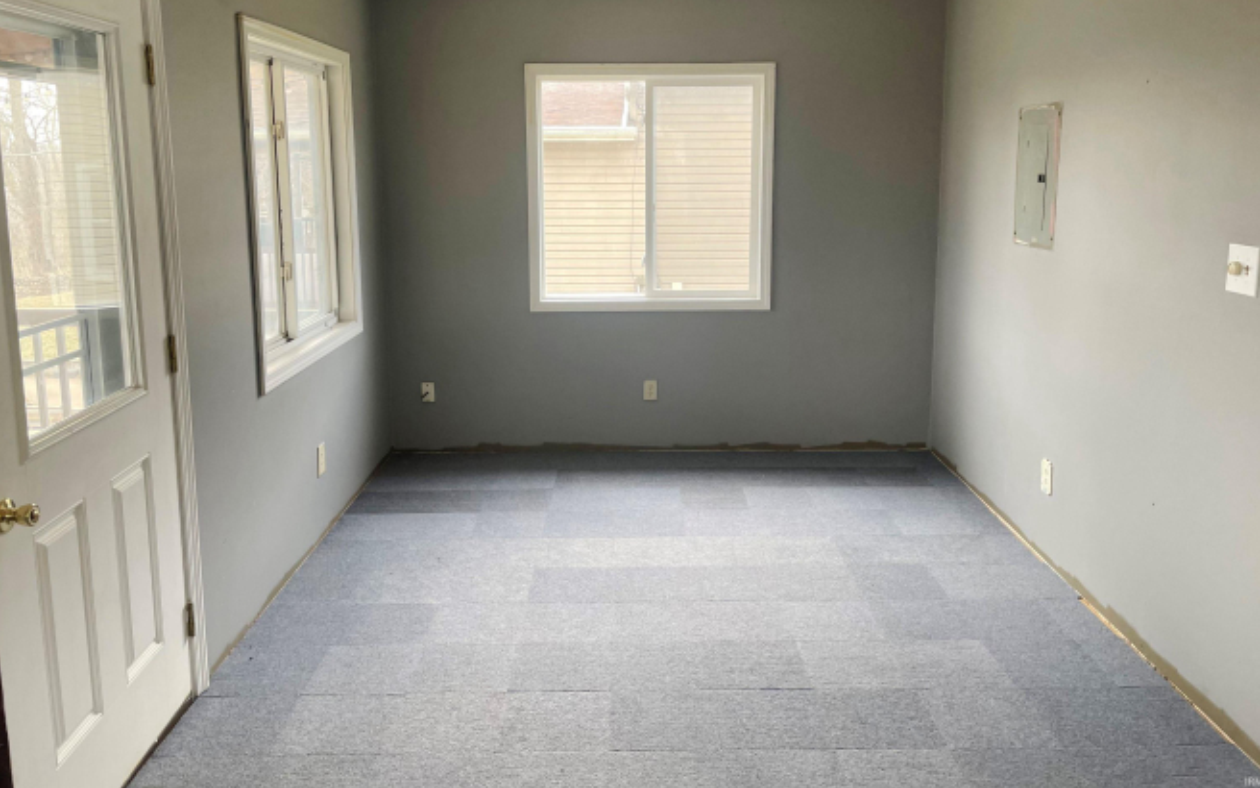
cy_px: 309
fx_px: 961
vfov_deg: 44.3
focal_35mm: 28
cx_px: 637
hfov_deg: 66.5
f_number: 1.6
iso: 100
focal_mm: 4.2
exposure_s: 1/121
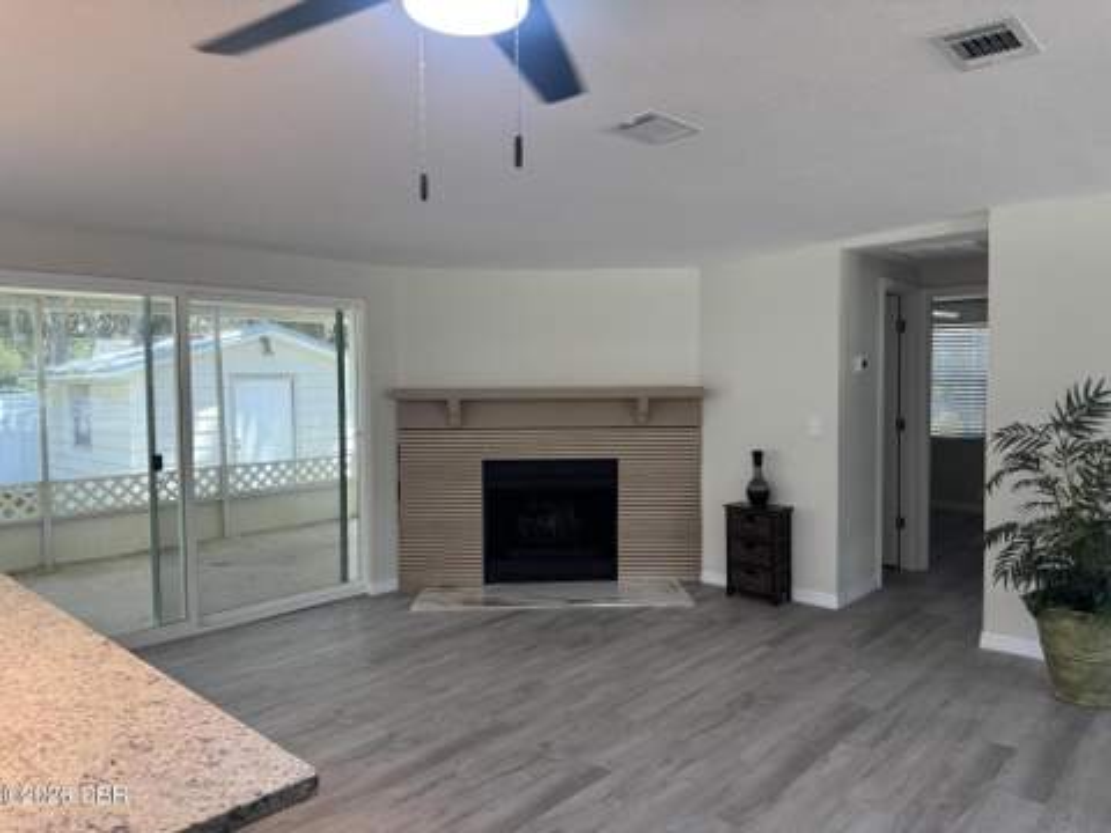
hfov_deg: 71.6
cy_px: 416
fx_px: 770
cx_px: 556
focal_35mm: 24
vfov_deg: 56.8
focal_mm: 6.76
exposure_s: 1/120
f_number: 1.78
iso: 125
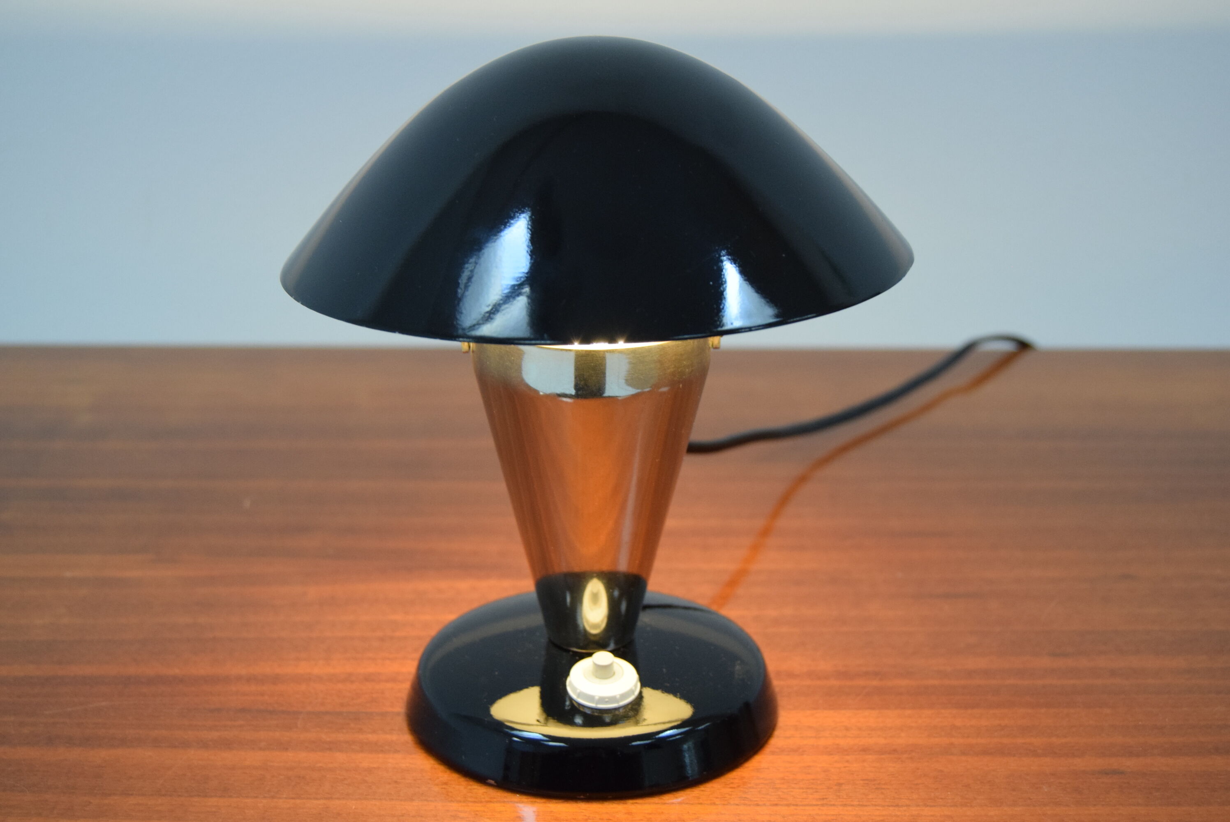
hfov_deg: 38.9
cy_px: 411
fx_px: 1744
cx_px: 615
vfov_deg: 26.5
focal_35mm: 51
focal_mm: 34
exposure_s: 1/100
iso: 1600
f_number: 5
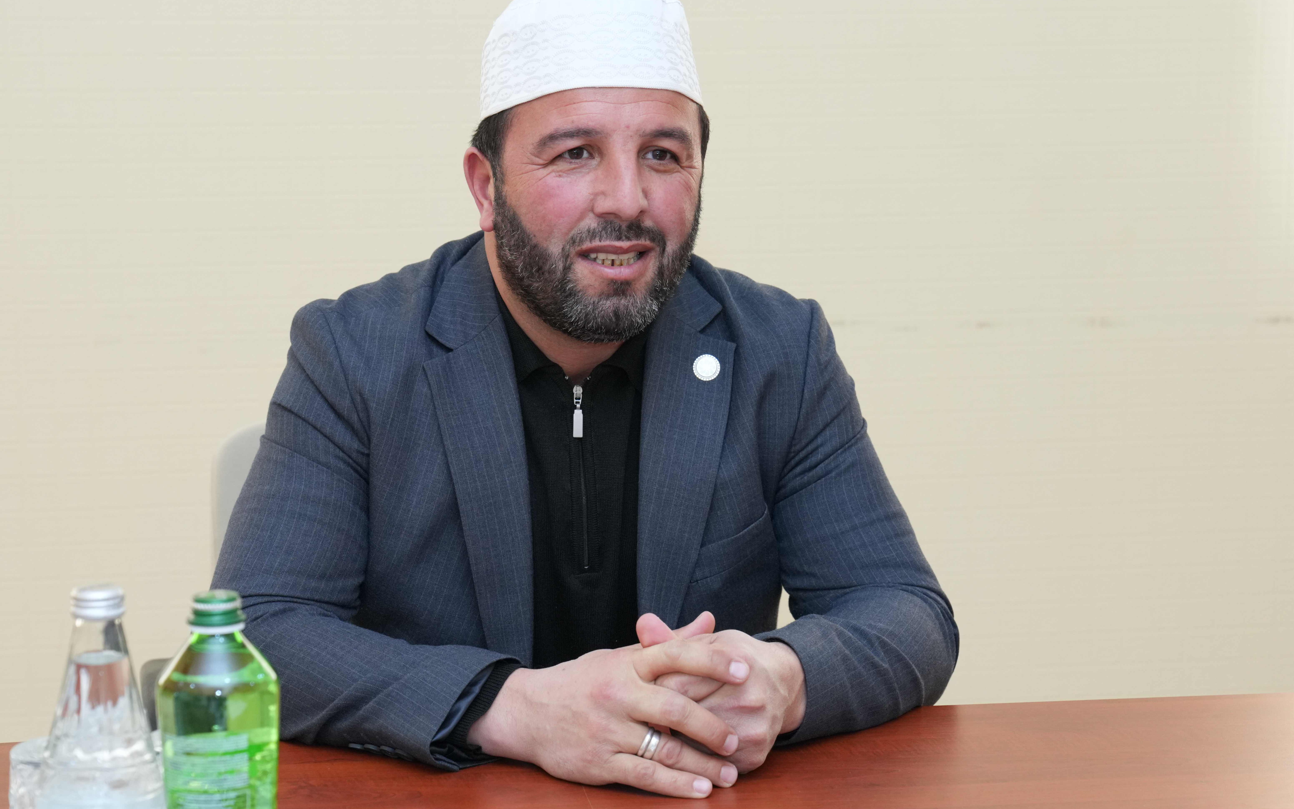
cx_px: 647
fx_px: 3068
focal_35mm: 87
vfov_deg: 15.0
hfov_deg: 23.8
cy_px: 381
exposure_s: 1/200
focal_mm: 57
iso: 1600
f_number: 5
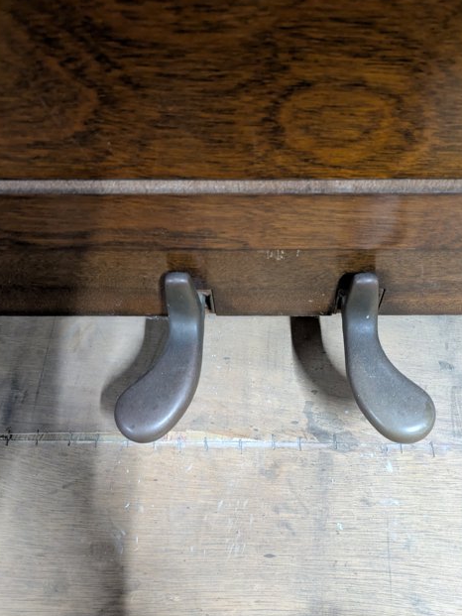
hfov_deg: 48.1
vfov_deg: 61.6
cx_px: 263
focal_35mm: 29
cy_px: 331
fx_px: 516
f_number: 1.89
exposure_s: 1/24
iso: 903
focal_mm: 5.43
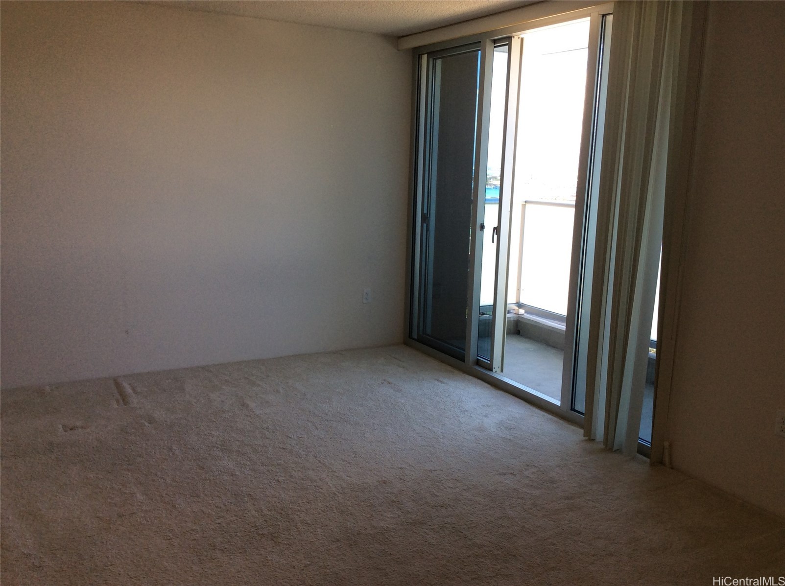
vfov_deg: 44.0
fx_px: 725
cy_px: 293
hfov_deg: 56.9
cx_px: 392
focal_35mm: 32
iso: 32
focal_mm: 3.3
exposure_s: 1/125
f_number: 2.4
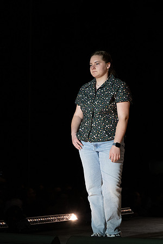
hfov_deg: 9.4
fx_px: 991
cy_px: 120
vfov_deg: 14.1
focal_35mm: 146
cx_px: 93
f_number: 5.6
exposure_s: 1/400
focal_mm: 82
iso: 1250
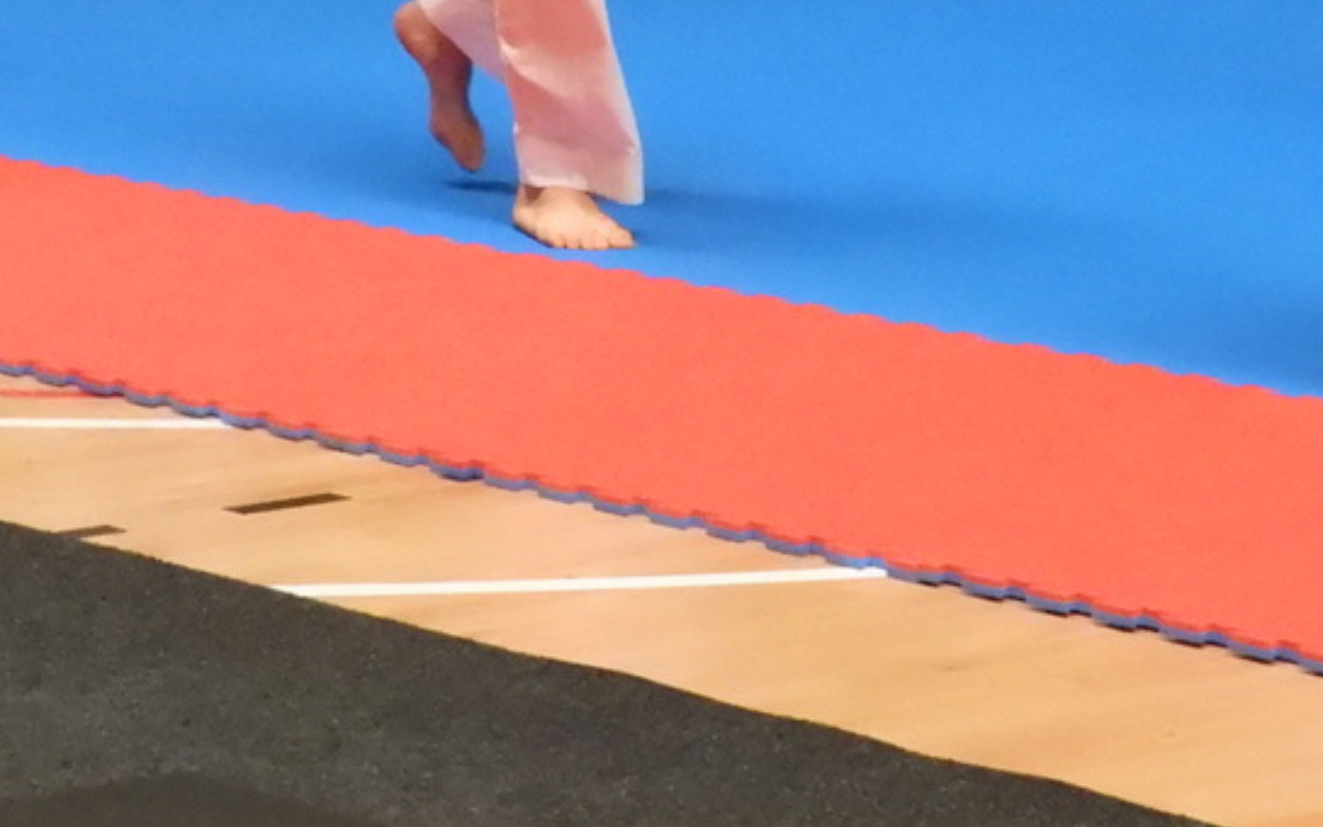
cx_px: 404
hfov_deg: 11.2
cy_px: -263
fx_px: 6742
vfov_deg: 6.9
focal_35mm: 187
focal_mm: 14.4
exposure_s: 1/320
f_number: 7.1
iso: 3200
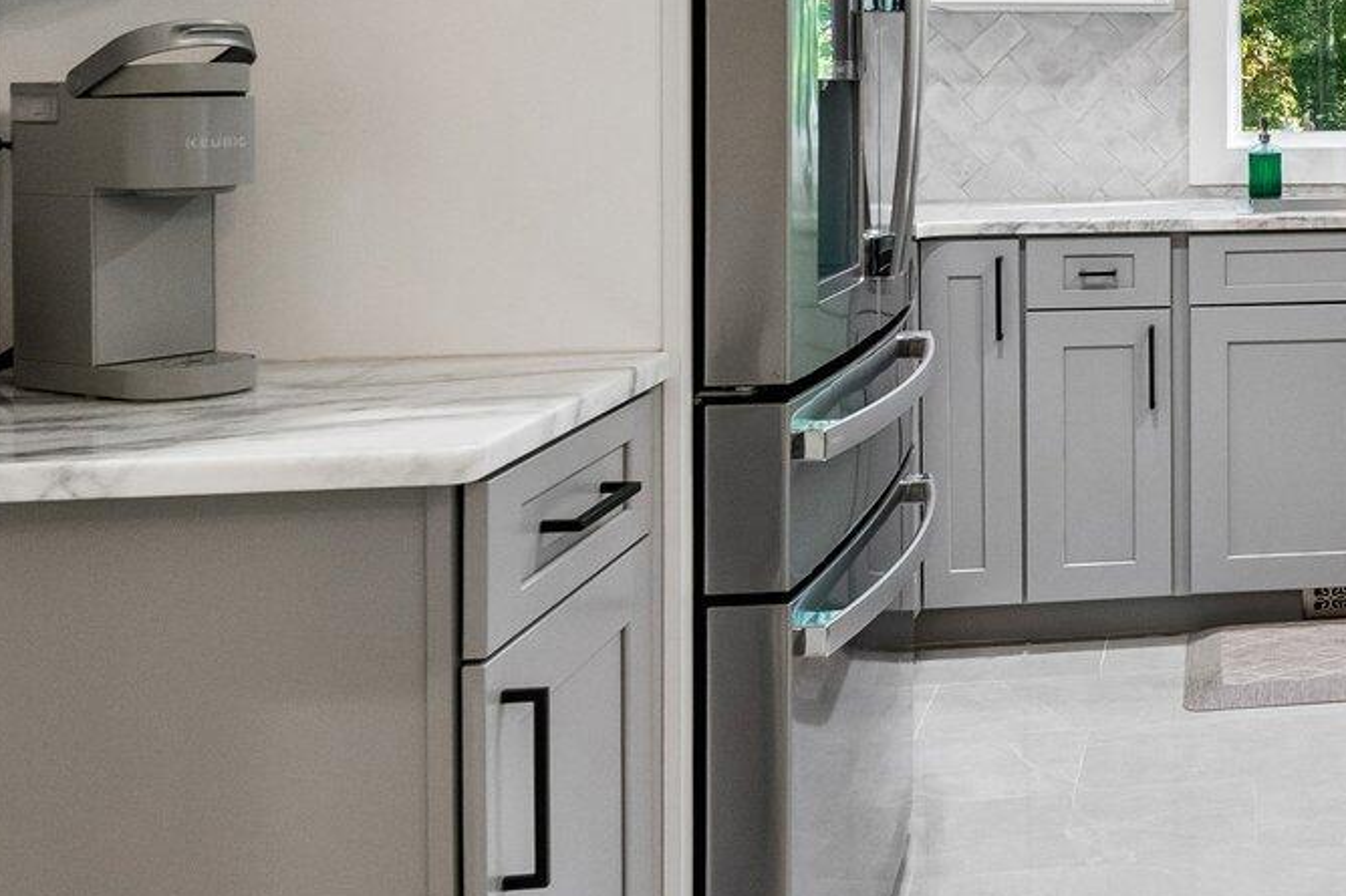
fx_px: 1719
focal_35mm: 46
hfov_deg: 35.2
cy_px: -55
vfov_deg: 27.1
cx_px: 1556
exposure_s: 1/60
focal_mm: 15
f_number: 7.1
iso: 1250
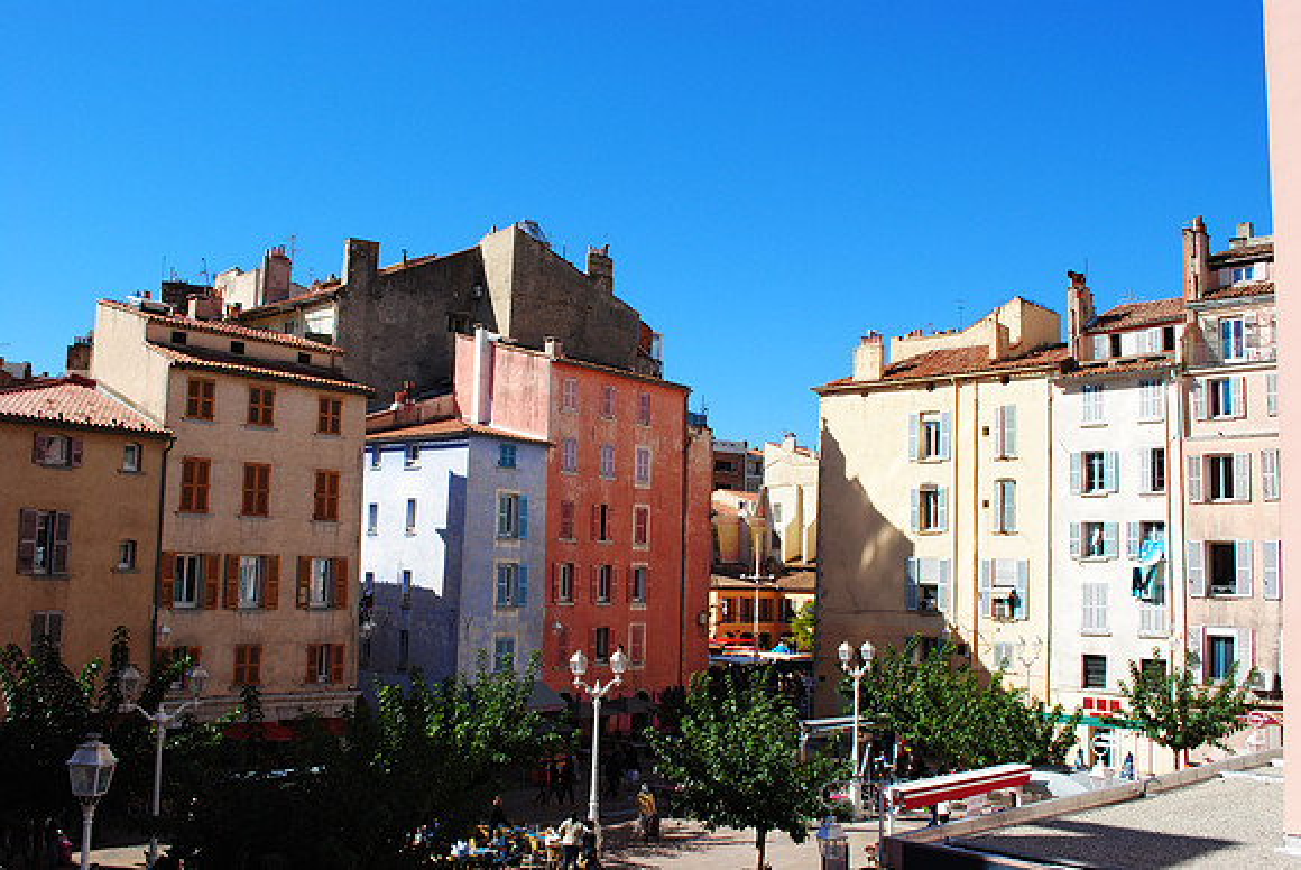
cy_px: 435
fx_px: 1194
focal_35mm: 33
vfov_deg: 40.1
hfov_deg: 57.2
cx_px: 650
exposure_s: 1/250
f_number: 10
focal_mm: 22
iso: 160
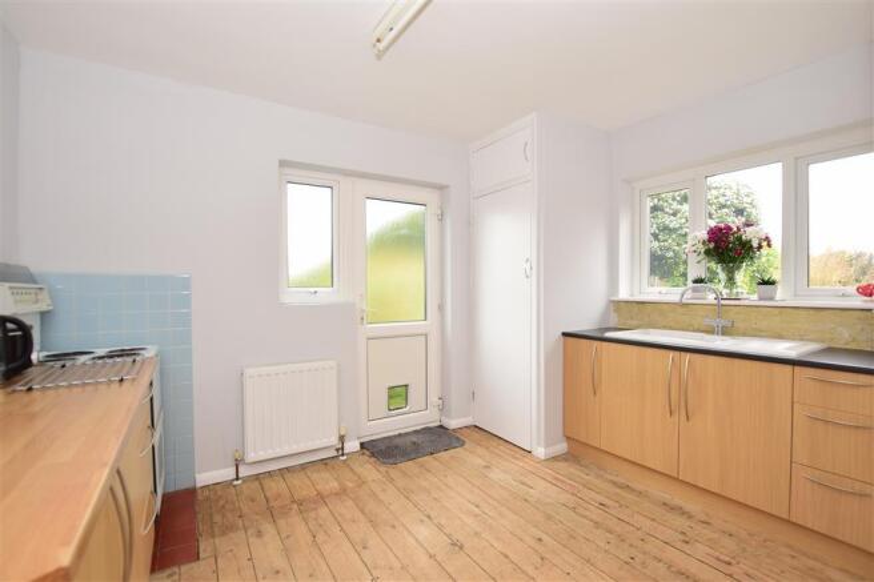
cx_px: 437
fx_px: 364
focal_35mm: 15
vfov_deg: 77.3
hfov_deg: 100.4
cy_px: 291
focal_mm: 10
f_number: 5.6
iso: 400
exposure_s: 1/60
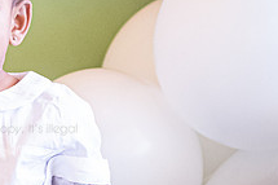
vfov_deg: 2.8
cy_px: 81
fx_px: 3835
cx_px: -101
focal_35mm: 497
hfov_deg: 4.1
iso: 4000
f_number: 2.8
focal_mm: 90.6
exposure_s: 1/60
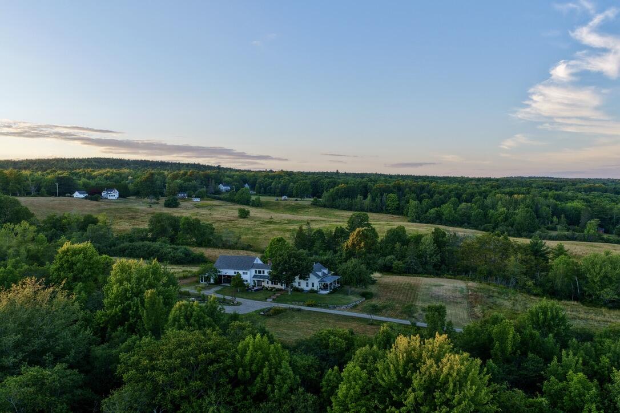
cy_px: 206
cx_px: 310
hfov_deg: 65.5
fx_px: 482
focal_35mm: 28
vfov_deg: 46.4
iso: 100
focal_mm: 14.45
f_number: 2.8
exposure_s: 1/160
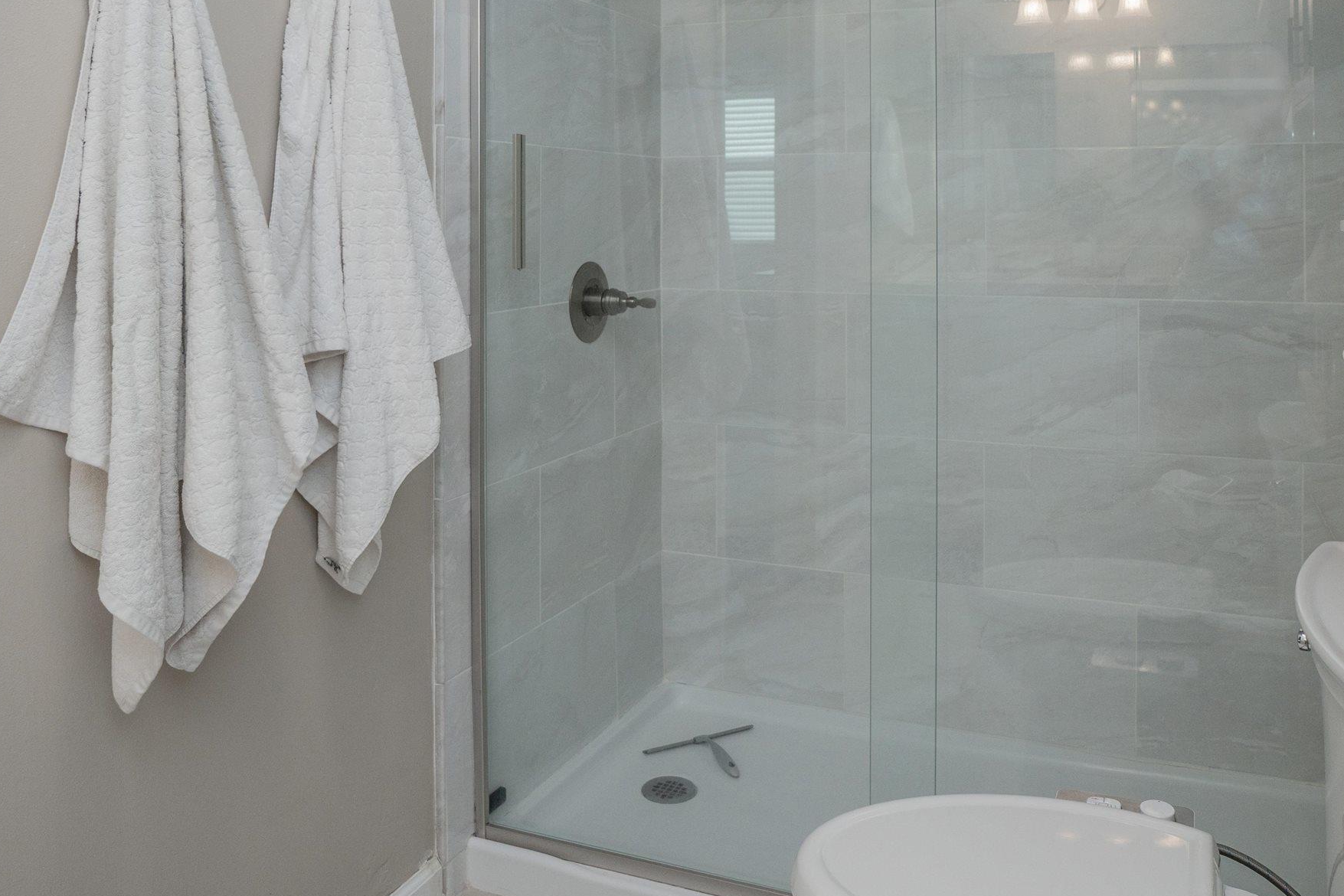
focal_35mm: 29
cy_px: 240
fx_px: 1078
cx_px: 724
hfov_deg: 63.8
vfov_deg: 43.9
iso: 100
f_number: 2.8
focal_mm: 11
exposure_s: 1/200
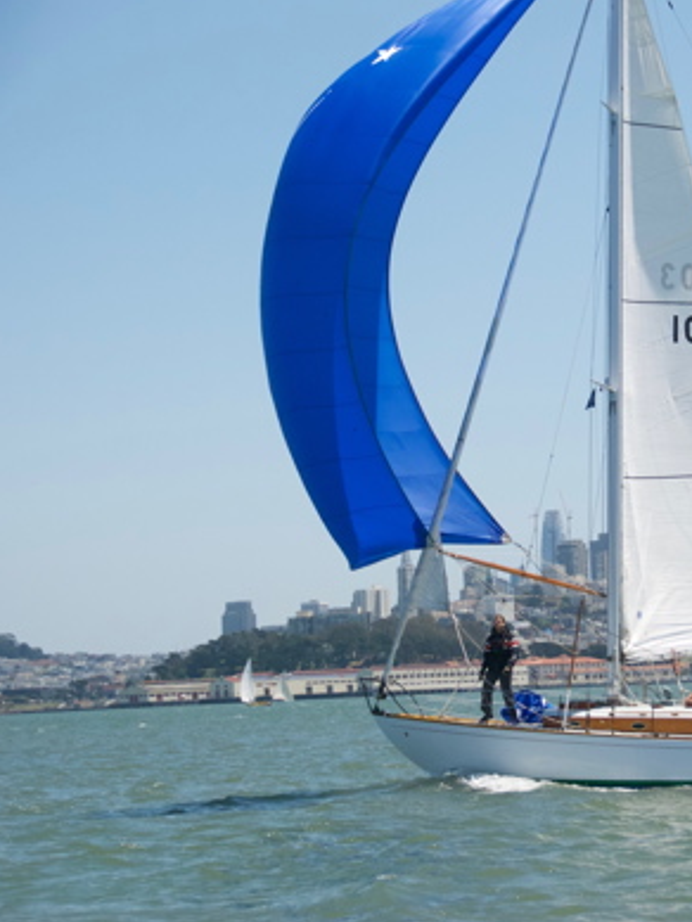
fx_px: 3010
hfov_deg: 13.0
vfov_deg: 17.4
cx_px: 648
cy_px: 460
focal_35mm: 113
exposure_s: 1/4000
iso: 800
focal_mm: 52
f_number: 4.8
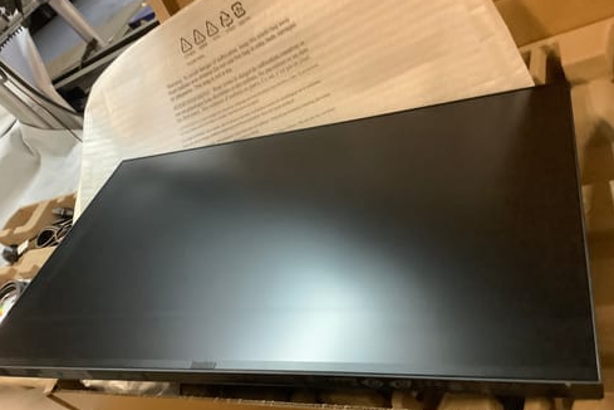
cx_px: 306
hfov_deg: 57.2
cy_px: 222
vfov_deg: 39.9
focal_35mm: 33
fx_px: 563
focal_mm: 3.3
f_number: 2.4
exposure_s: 1/33
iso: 320
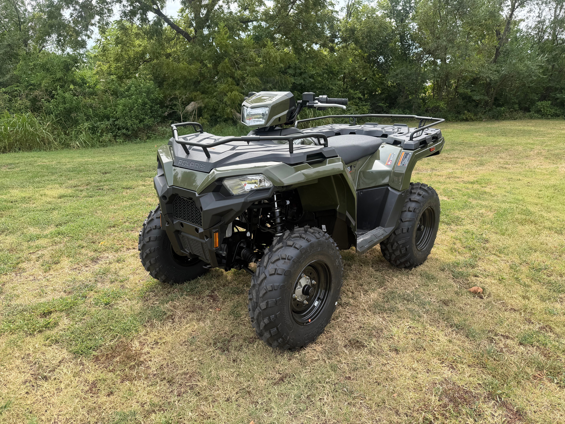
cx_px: 282
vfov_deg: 56.8
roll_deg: -0.1
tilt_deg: -17.8
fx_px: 392
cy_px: 212
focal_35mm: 24
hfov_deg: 71.6
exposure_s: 1/1122
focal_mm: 6.76
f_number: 1.78
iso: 80
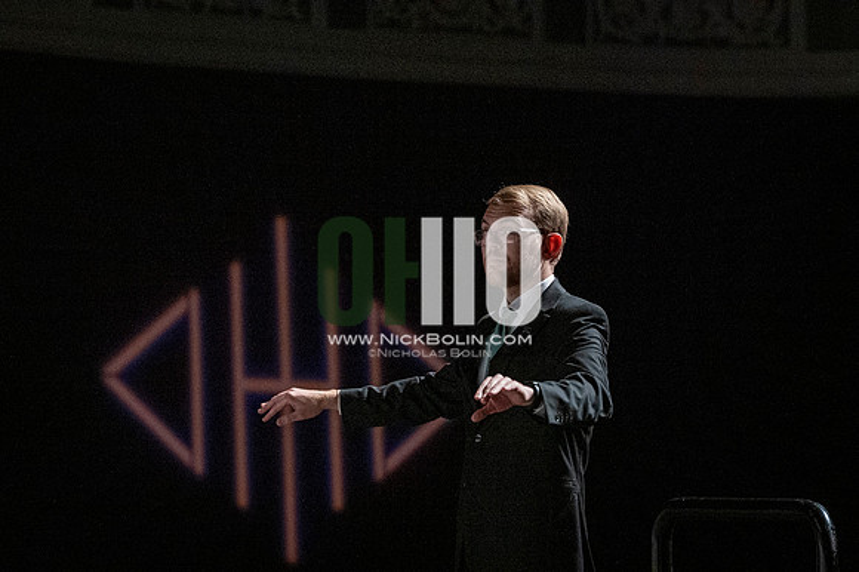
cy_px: 286
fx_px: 4102
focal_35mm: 172
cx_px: 430
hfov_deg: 12.0
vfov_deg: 8.0
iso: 6400
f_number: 4
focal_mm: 115
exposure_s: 1/500
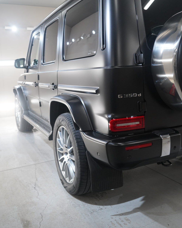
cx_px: 89
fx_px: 242
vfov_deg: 50.1
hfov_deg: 41.2
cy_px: 97
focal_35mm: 36
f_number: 4.5
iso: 3200
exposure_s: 1/160
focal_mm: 31
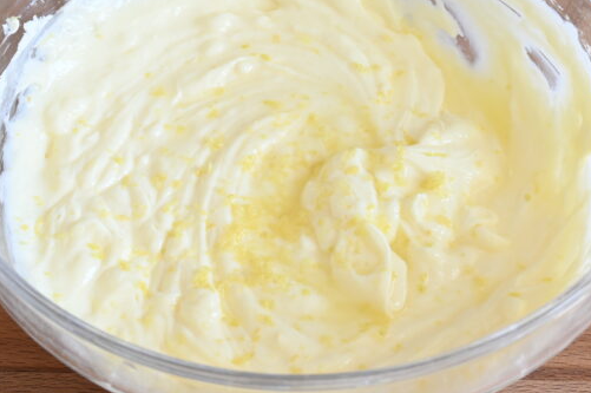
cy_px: 120
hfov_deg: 25.7
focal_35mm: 79
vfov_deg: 17.2
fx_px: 1296
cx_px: 290
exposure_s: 1/8
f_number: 9
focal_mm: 37
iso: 200
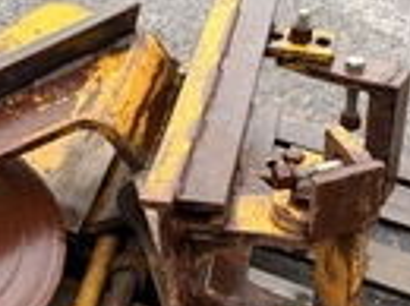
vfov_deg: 19.7
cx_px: 173
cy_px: 215
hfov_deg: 26.3
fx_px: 875
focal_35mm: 74
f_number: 1.78
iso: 100
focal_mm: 6.76
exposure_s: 1/121
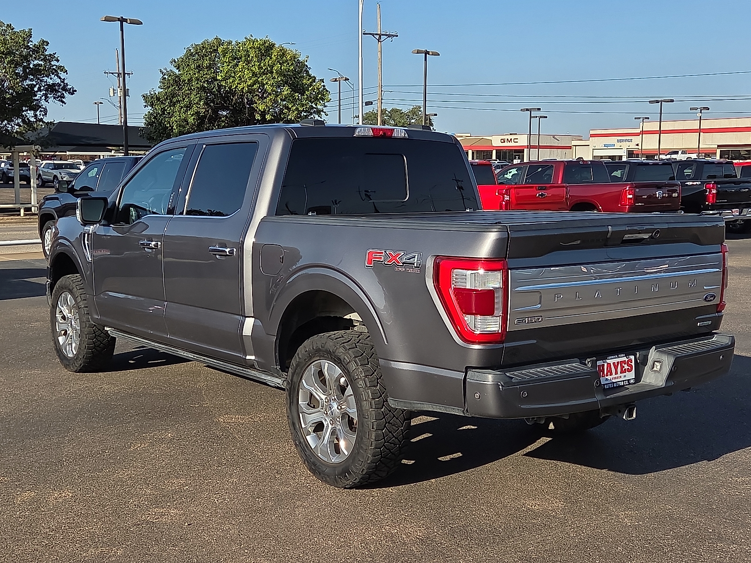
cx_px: 376
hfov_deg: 42.9
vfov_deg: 32.9
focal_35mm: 44
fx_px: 955
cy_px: 282
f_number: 1.8
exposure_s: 1/1429
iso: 25
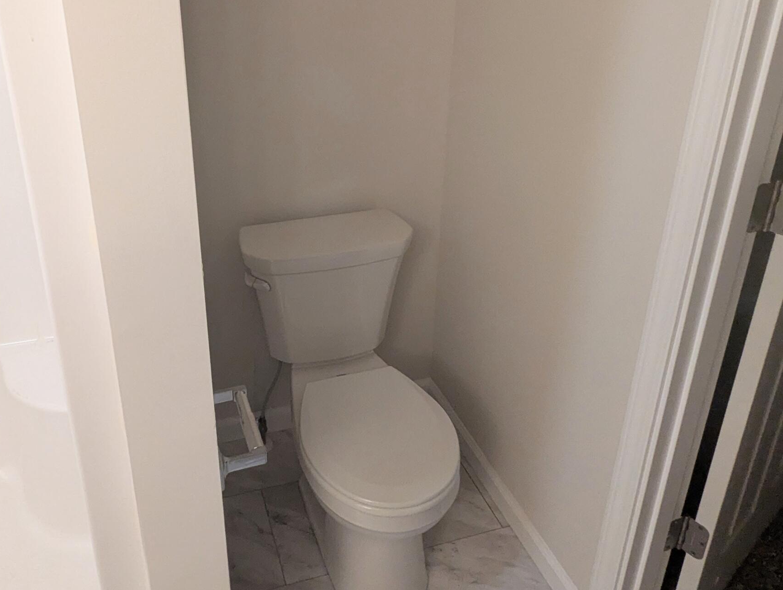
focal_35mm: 28
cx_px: 299
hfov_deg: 62.6
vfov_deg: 48.5
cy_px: 171
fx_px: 634
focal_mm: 2.35
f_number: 2.2
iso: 457
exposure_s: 1/120
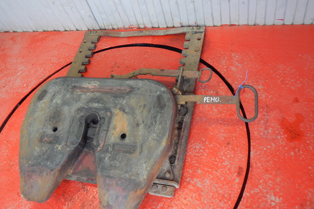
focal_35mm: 33
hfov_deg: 57.1
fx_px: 288
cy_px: 120
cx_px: 144
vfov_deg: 39.9
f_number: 3.9
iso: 200
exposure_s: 1/30
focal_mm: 5
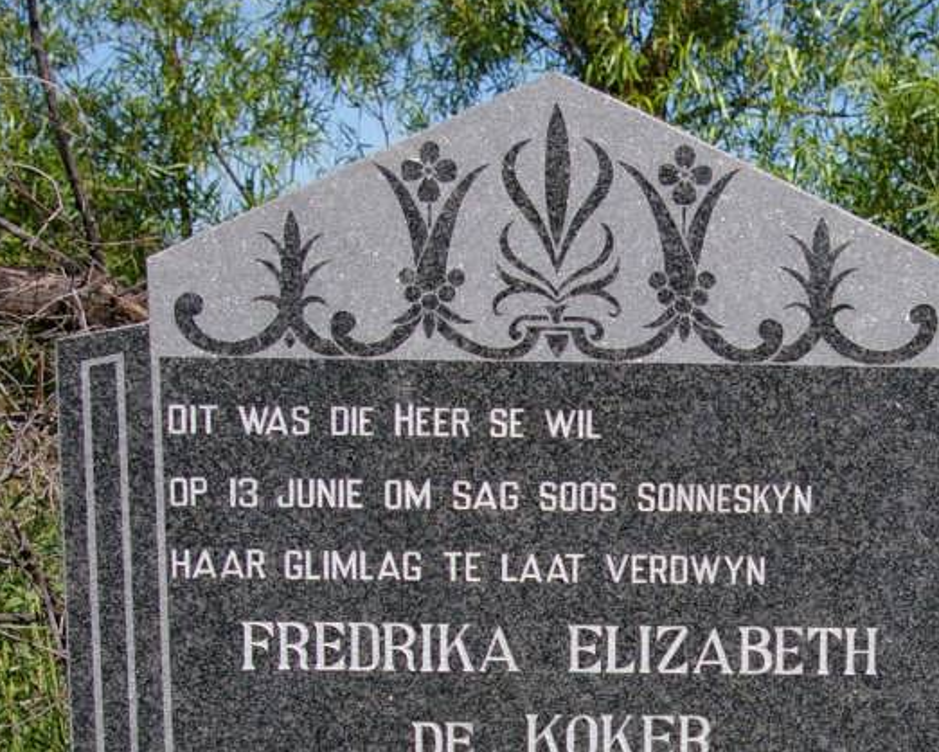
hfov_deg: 22.4
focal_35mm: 84
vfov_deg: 18.0
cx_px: 754
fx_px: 2335
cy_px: 667
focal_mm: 26
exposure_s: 1/1000
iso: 200
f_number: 5.6
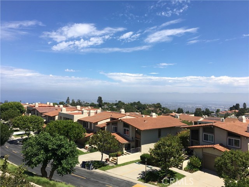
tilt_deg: -0.5
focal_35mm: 29
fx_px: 209
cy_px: 94
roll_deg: -2.7
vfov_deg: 48.2
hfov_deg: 61.7
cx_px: 124
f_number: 2.2
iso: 25
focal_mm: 4.15
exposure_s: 1/1923
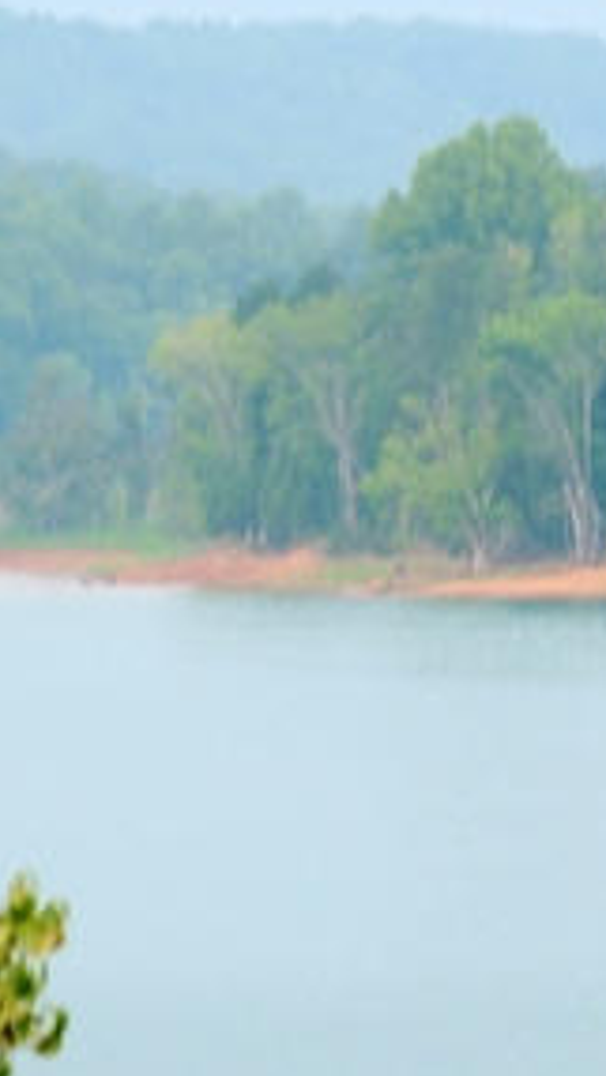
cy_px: 173
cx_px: 237
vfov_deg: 3.8
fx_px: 16016
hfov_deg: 2.2
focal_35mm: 561
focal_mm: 100
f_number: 5.6
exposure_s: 1/50
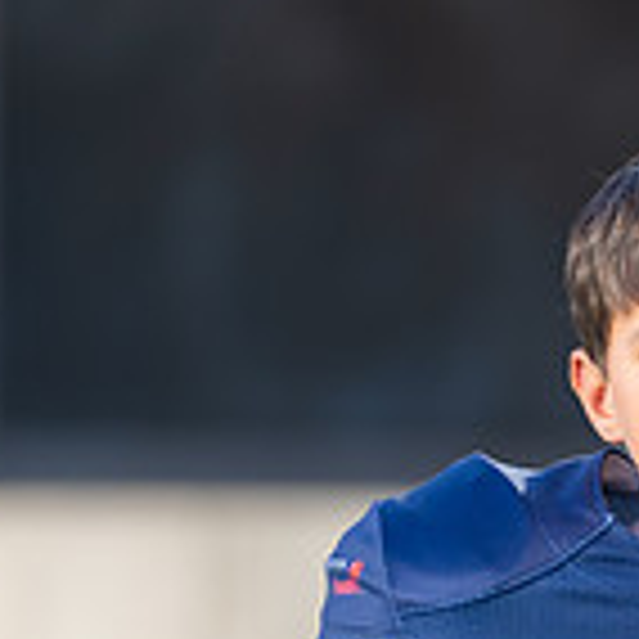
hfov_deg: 3.3
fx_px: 11152
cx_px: 662
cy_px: 713
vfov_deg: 3.3
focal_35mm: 534
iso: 100
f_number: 2.8
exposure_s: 1/640
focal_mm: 152
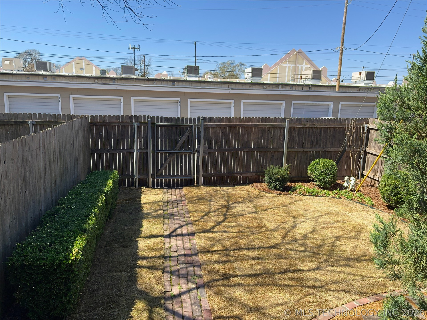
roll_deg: -1.4
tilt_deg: -11.2
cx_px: 214
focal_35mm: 26
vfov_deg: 53.1
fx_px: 321
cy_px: 160
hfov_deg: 67.3
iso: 50
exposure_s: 1/2101
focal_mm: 5.1
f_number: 1.6
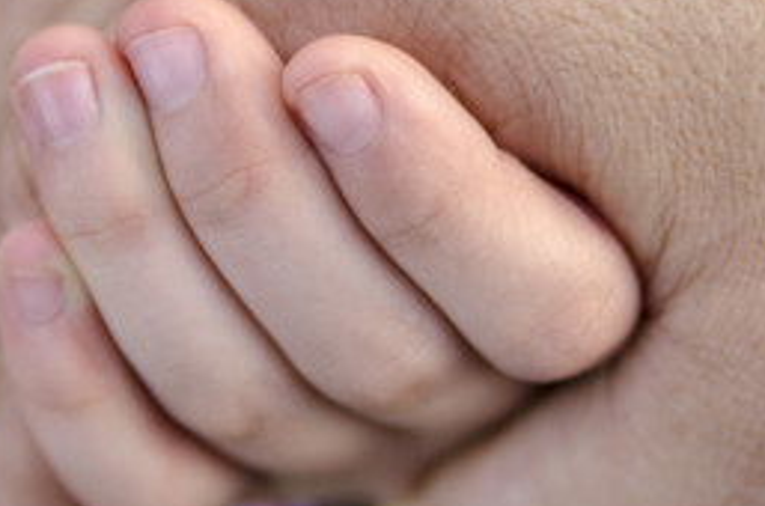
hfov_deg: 11.8
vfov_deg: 7.8
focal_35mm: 175
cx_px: 412
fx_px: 3710
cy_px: 167
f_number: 2.8
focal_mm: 48
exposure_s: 1/400
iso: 200
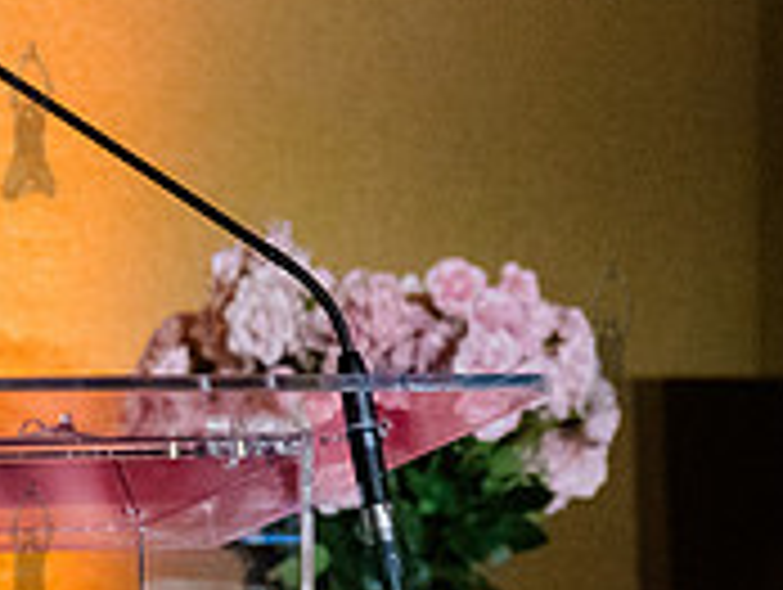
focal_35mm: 296
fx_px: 6705
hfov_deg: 6.7
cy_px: 1
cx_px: 1
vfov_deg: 5.0
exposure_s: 1/320
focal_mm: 80
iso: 8000
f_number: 4
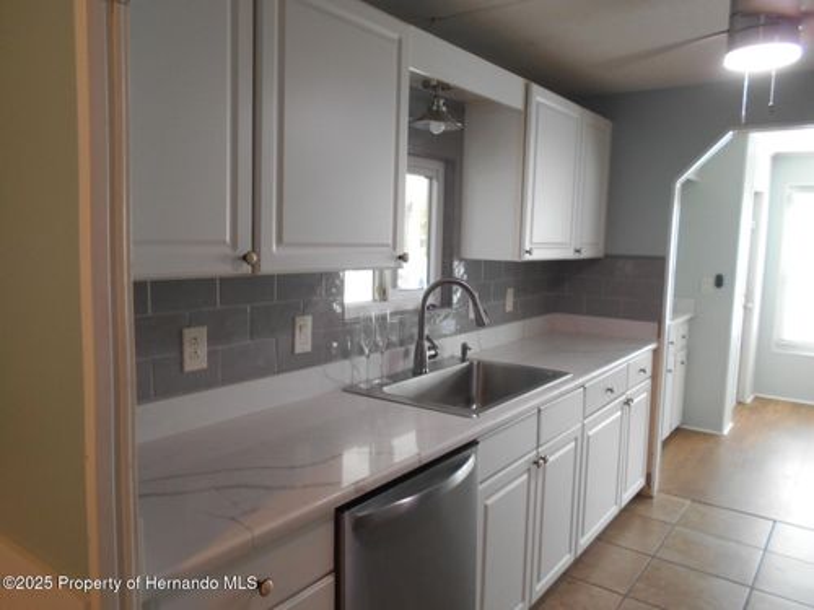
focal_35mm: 26
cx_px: 407
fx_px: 611
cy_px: 305
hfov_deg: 67.3
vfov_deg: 53.1
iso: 160
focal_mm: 4.6
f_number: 3.2
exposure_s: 1/30
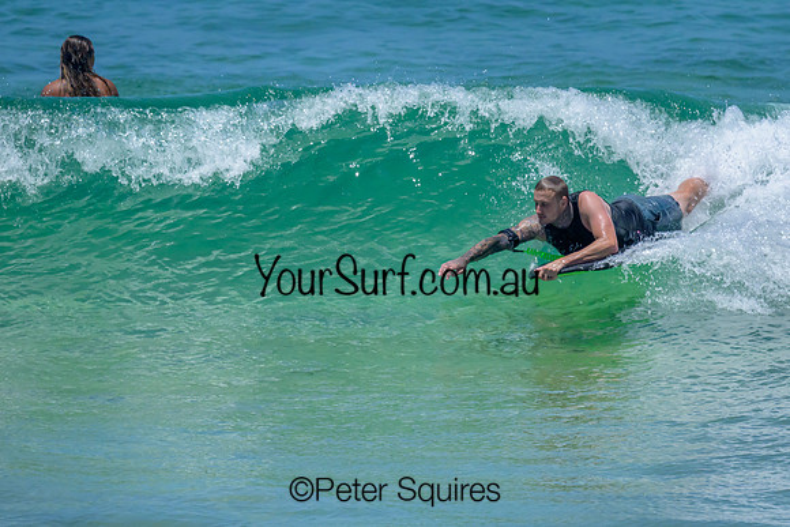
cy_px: 273
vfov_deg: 1.3
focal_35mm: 1089
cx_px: 437
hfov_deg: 1.9
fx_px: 23901
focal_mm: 800
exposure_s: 1/2000
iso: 2000
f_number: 6.3
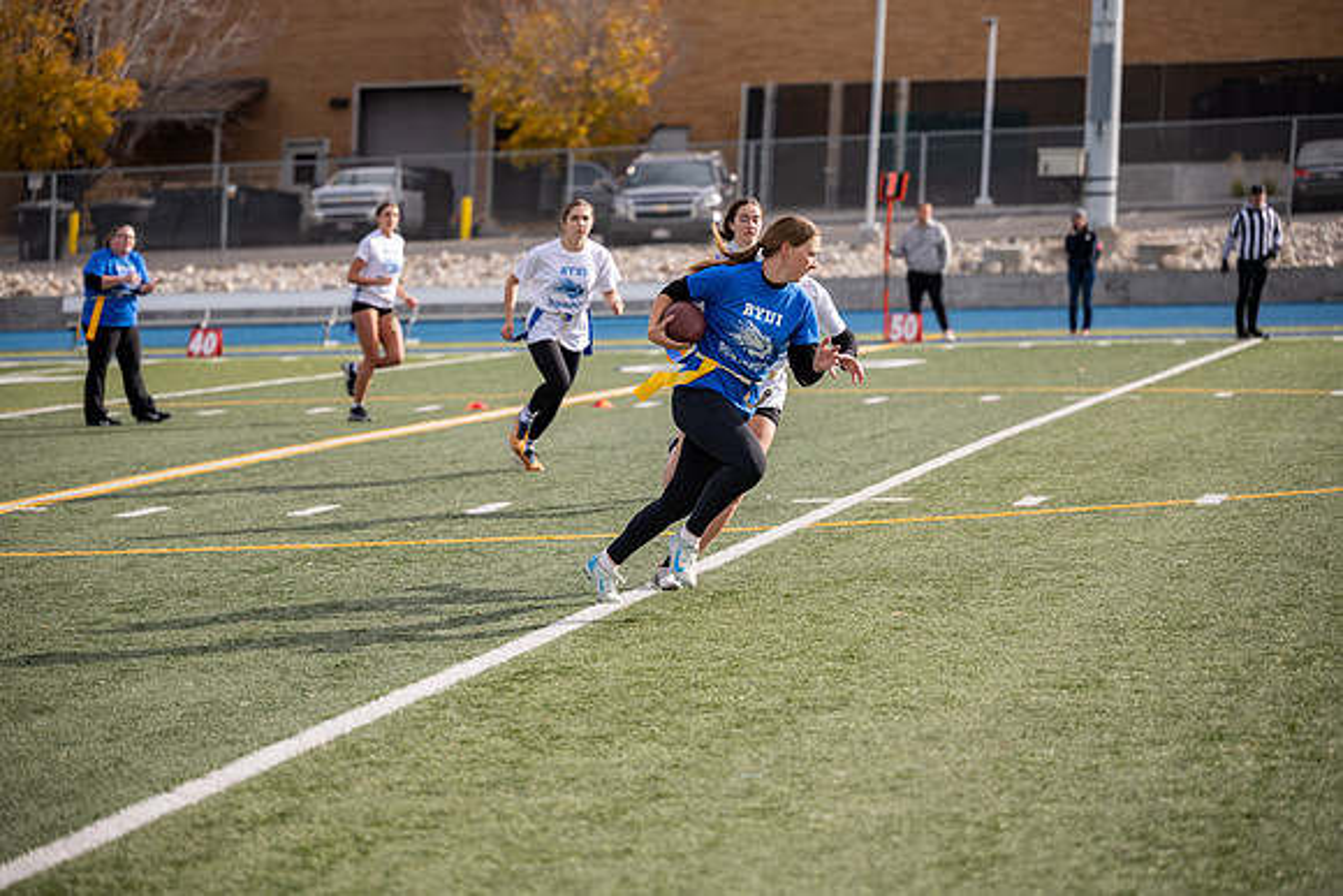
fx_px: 4291
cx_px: 672
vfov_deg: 11.9
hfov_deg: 17.8
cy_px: 448
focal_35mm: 115
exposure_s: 1/4000
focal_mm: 115
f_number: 2.8
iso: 200
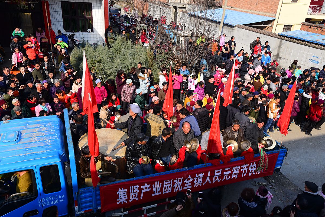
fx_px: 271
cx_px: 162
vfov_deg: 43.6
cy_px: 108
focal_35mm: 30
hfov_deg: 61.9
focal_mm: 30
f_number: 8
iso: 250
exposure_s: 1/400
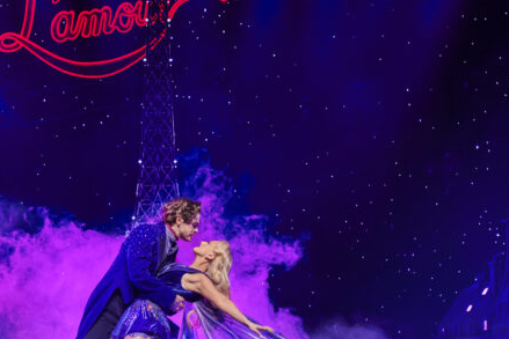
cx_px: 162
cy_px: 177
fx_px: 1485
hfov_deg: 19.4
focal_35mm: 105
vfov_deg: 13.1
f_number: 5.6
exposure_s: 1/200
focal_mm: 60
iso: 500
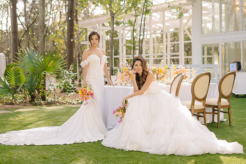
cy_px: 82
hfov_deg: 39.0
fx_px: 347
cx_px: 123
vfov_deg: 26.6
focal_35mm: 51
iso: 50
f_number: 2.2
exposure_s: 1/200
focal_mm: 50
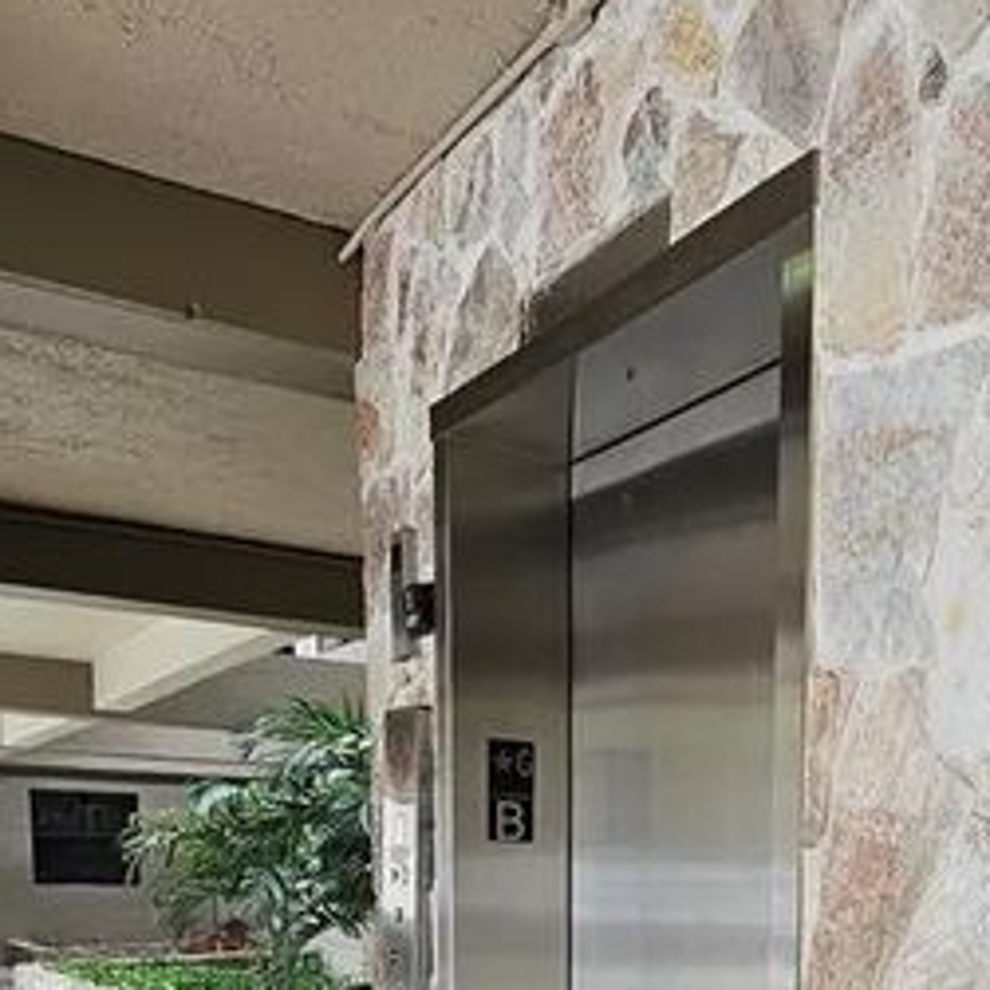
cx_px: 753
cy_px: 1039
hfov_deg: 41.5
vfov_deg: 37.2
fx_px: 1262
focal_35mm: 39
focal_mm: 2.2
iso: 125
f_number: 2.2
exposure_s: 1/60
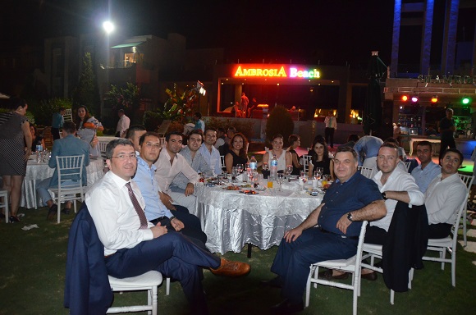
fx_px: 356
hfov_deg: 67.5
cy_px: 158
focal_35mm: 27
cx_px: 238
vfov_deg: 47.7
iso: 3200
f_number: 3.5
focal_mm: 18
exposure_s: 1/60
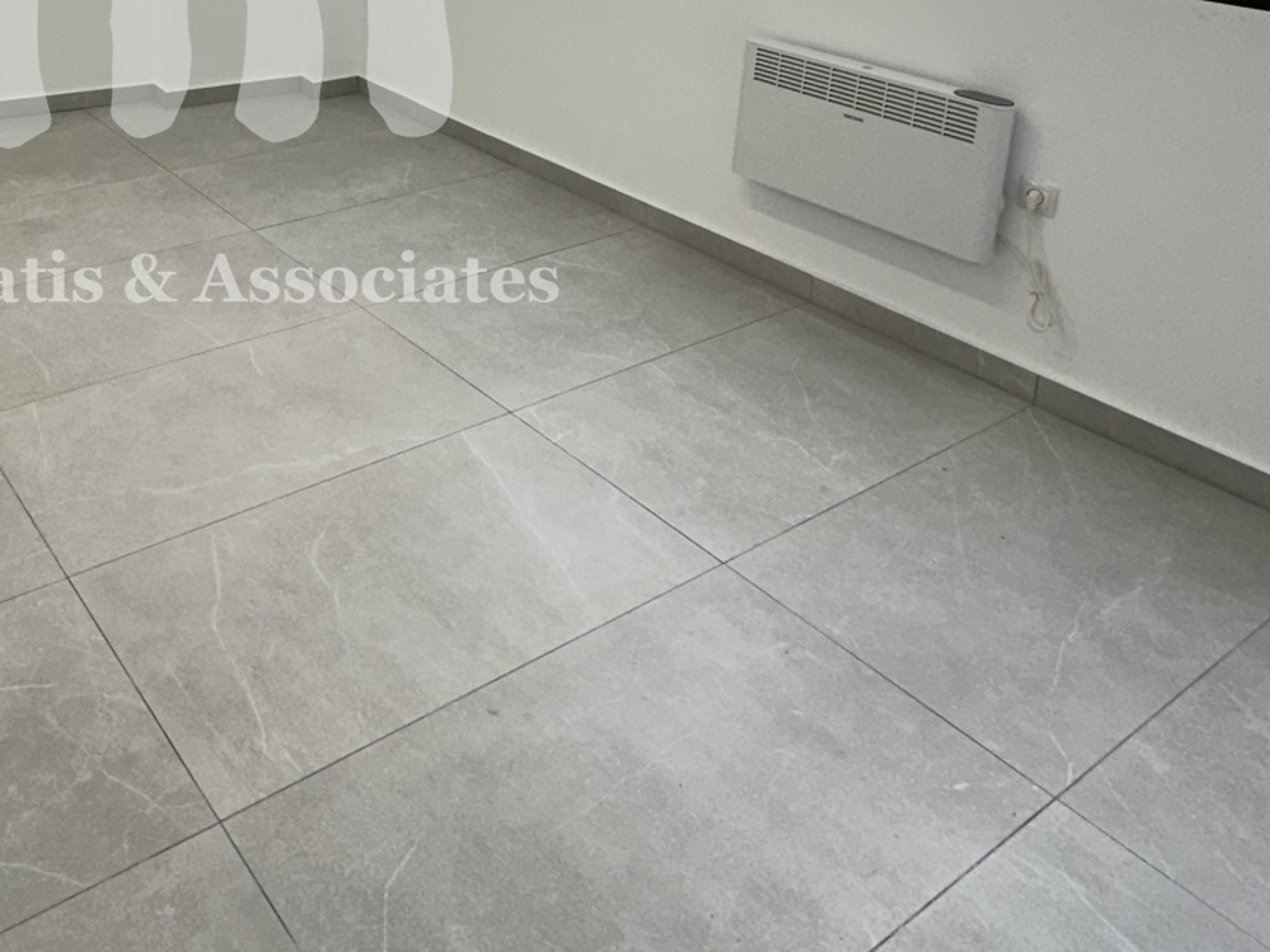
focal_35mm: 32
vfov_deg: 38.1
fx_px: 1174
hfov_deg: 51.5
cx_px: 175
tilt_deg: -10.9
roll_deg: -0.2
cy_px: -48
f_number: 2.2
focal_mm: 2.22
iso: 40
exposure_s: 1/100
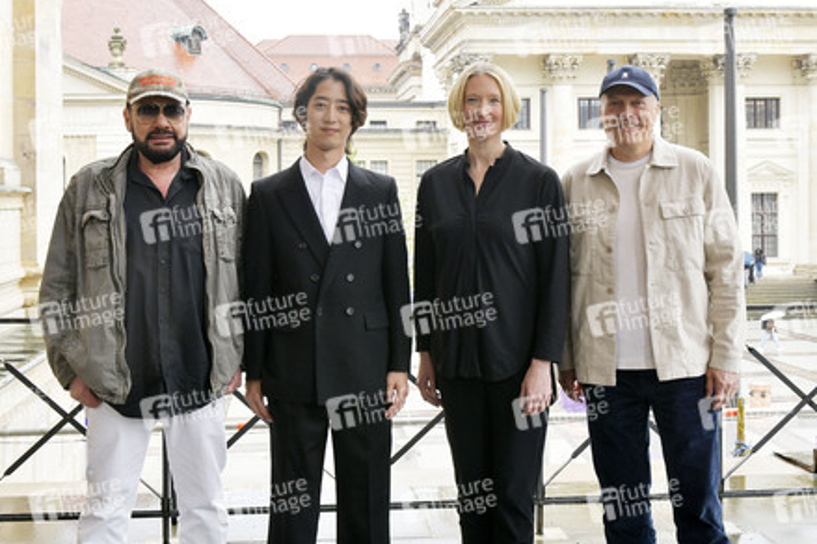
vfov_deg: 34.2
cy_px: 268
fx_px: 884
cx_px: 399
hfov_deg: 49.6
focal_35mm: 39
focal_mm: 38
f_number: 8
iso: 1000
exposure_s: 1/250
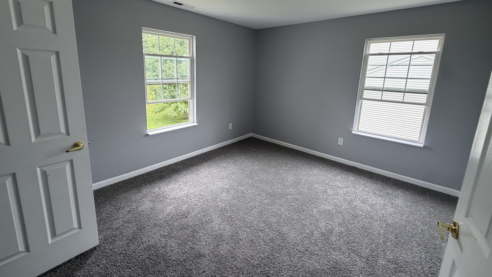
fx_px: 209
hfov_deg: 99.3
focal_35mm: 16
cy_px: 111
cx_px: 237
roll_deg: -1.6
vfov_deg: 66.5
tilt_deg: -6.4
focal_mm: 2.22
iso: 80
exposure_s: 1/120
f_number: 2.2
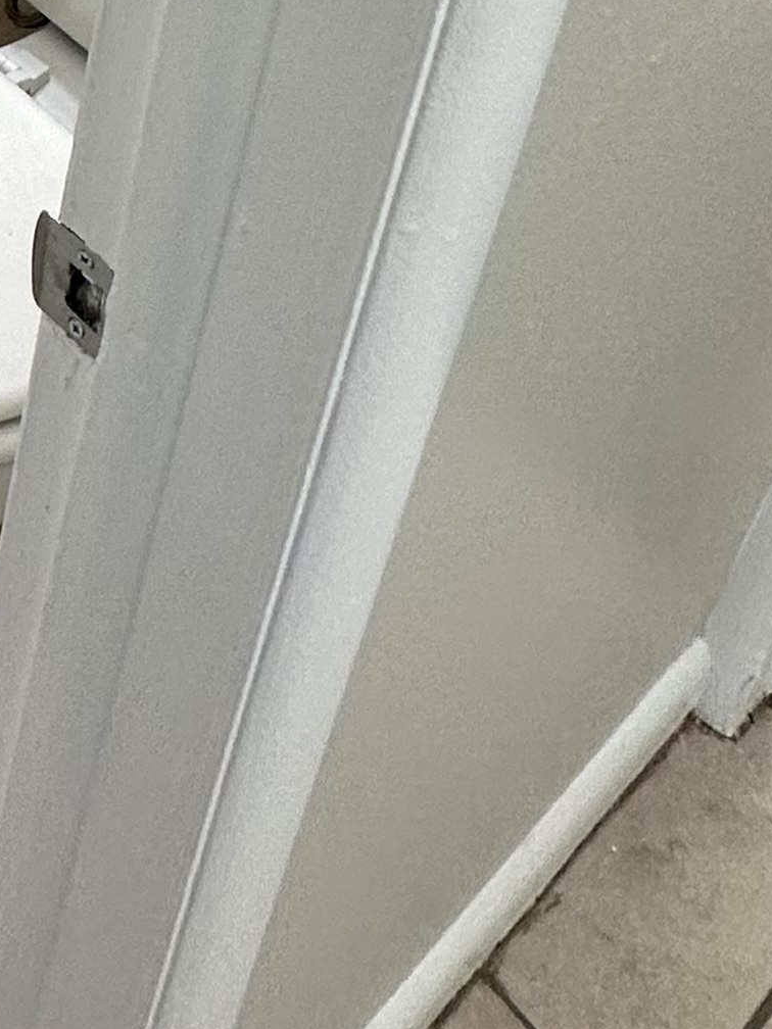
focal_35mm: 56
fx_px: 1665
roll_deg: -1.2
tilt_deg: -20.8
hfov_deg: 20.5
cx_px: -514
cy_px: -675
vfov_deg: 23.6
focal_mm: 2.22
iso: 125
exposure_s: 1/120
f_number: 2.2
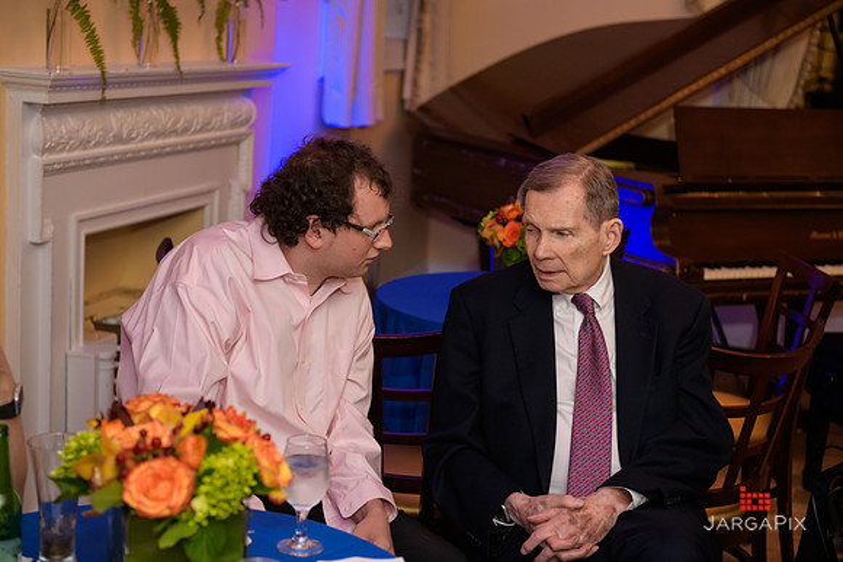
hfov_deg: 33.4
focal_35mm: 60
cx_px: 422
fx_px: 1405
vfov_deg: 22.6
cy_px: 281
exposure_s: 1/125
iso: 800
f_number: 3.2
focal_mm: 60
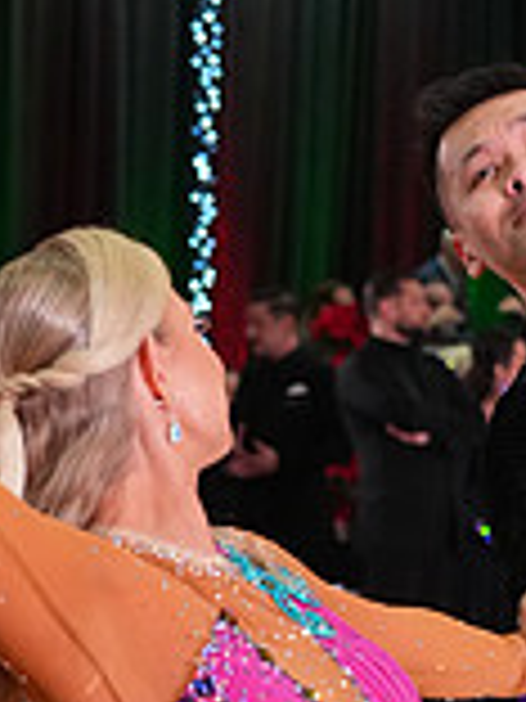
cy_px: 936
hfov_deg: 5.3
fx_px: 5713
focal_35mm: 282
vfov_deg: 7.0
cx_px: 429
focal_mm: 79
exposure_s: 1/200
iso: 3200
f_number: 5.6
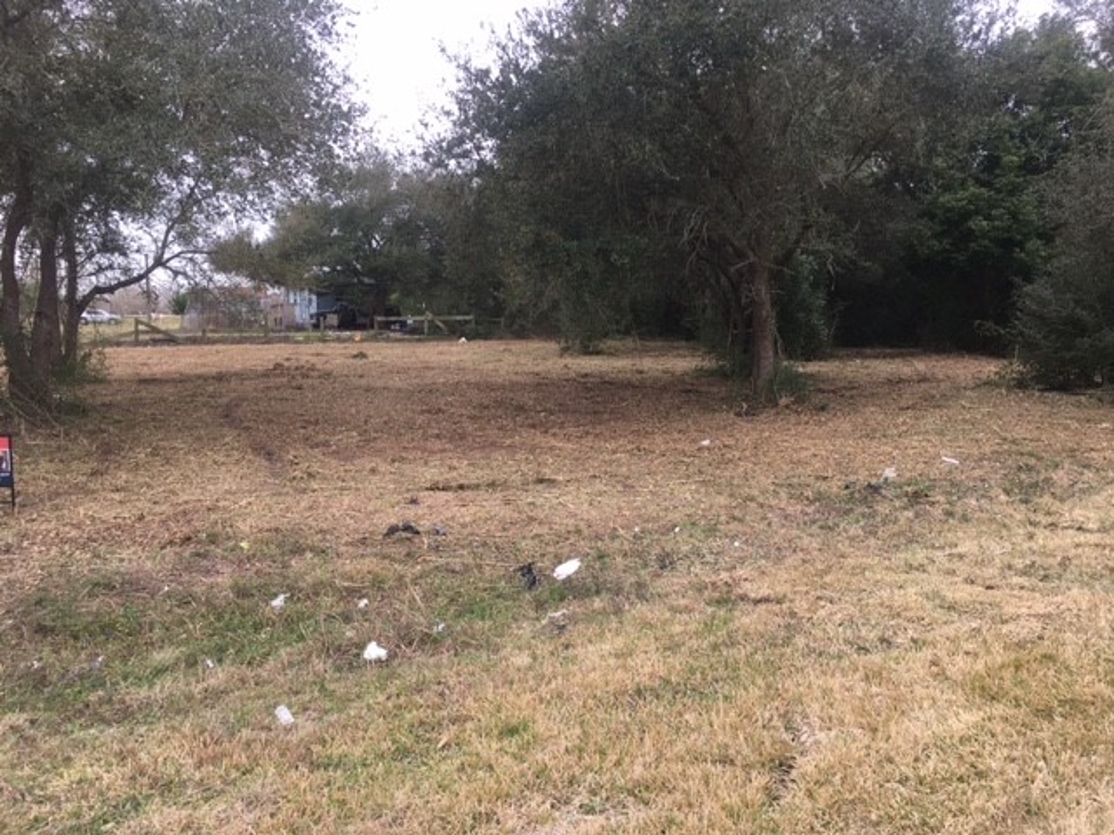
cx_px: 557
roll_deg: +0.7
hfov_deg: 61.7
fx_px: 933
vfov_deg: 48.2
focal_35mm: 29
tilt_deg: -5.6
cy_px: 418
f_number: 2.2
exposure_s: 1/478
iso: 25
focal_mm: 4.15
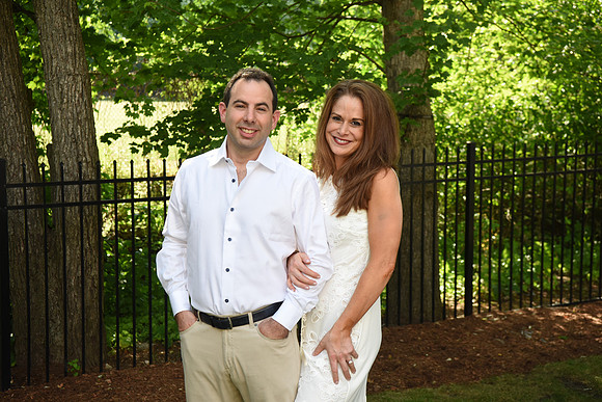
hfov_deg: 36.2
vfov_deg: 24.6
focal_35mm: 55
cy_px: 201
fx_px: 920
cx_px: 301
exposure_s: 1/250
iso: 400
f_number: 5.6
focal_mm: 55
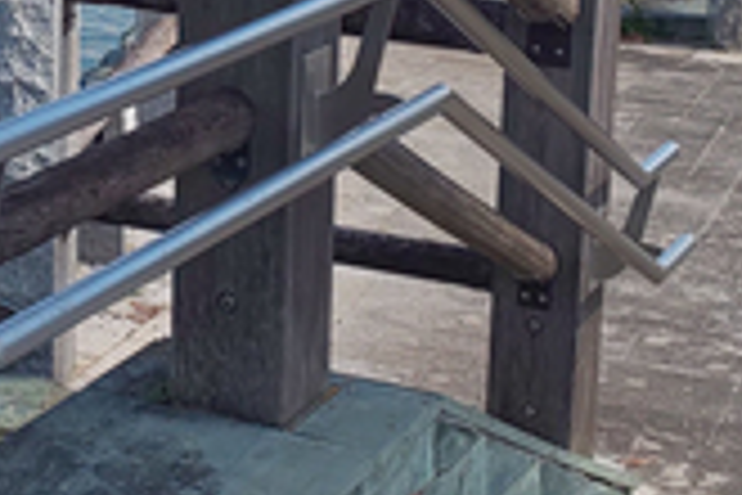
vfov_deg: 13.3
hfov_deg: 19.7
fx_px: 2082
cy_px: -50
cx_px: 27
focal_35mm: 101
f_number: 1.94
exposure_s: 1/586
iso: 28
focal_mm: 3.45
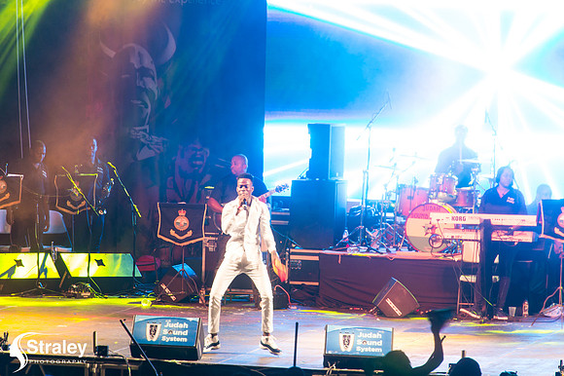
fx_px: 5323
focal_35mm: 340
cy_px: 188
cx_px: 282
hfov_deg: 6.1
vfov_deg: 4.0
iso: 2500
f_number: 5.6
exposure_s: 1/60
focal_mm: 340
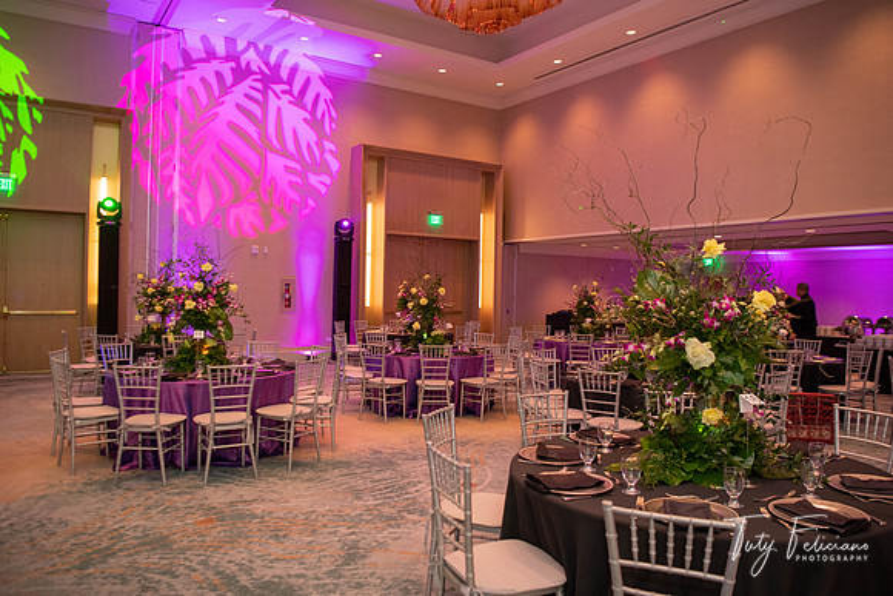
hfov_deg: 69.8
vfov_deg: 49.9
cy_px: 298
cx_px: 446
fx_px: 640
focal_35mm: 26
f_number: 3.2
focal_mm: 24
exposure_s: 1/50
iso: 800
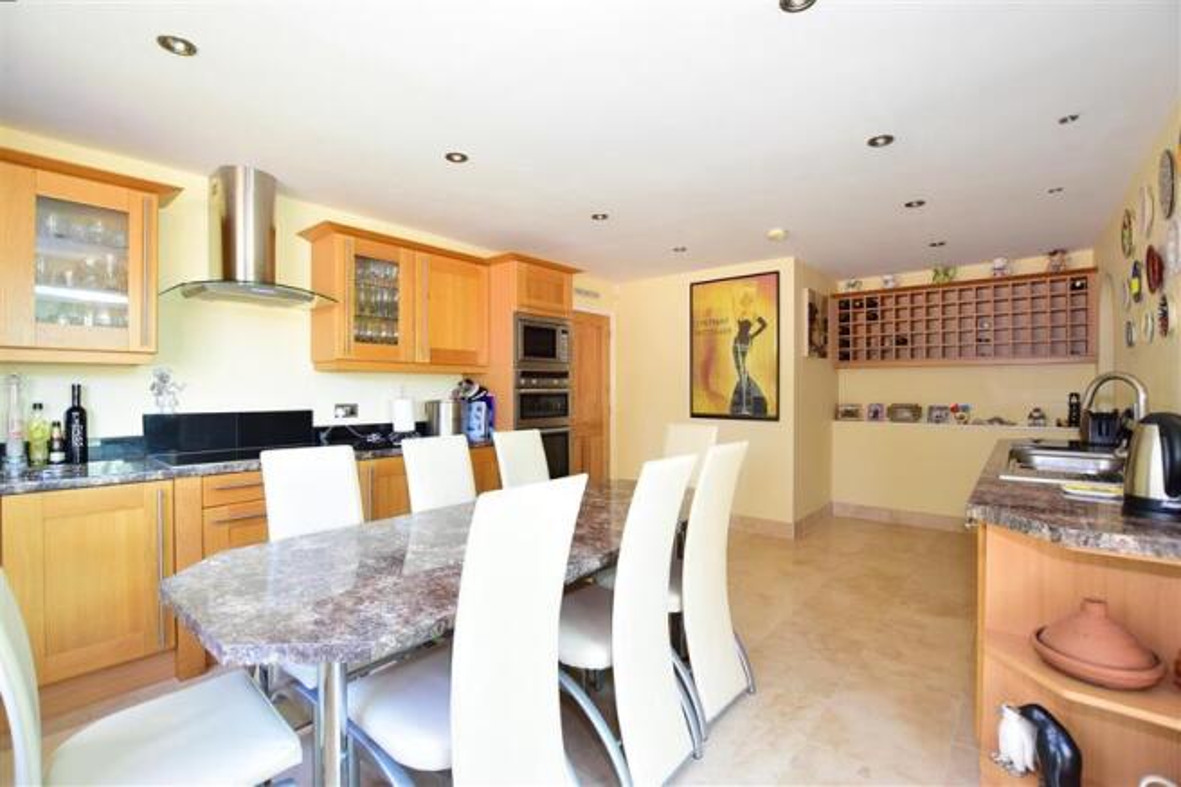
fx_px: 492
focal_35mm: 15
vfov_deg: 77.3
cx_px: 590
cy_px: 394
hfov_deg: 100.4
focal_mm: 10
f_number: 5
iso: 200
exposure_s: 1/10
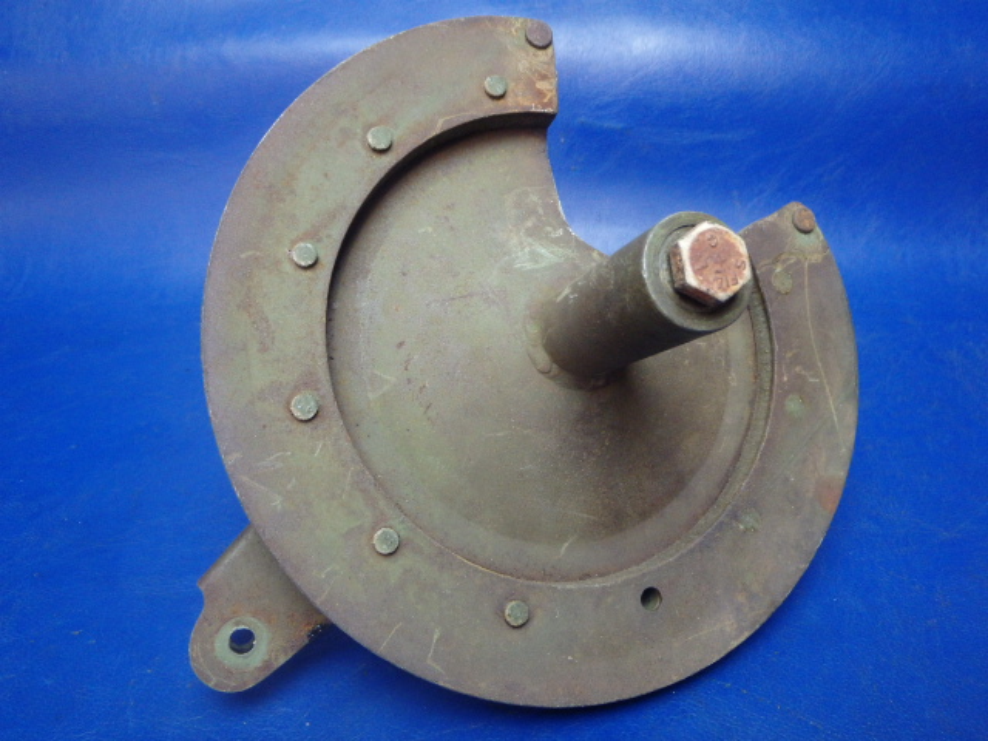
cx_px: 494
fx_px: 799
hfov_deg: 63.4
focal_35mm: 28
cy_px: 370
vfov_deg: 49.7
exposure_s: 1/30
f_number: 3.9
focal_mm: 5
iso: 500
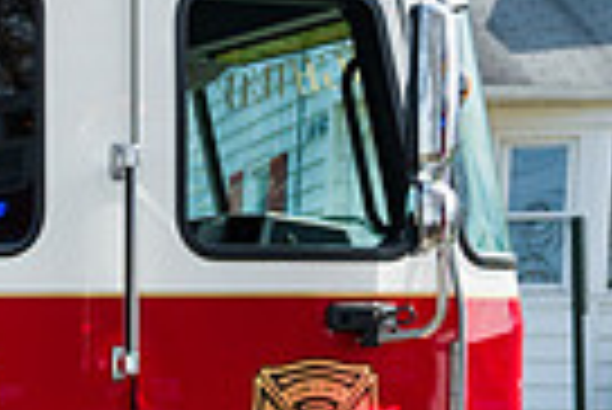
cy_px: 563
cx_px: -454
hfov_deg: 15.1
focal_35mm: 119
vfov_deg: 11.2
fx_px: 2025
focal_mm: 28
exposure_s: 1/3200
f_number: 4
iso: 200
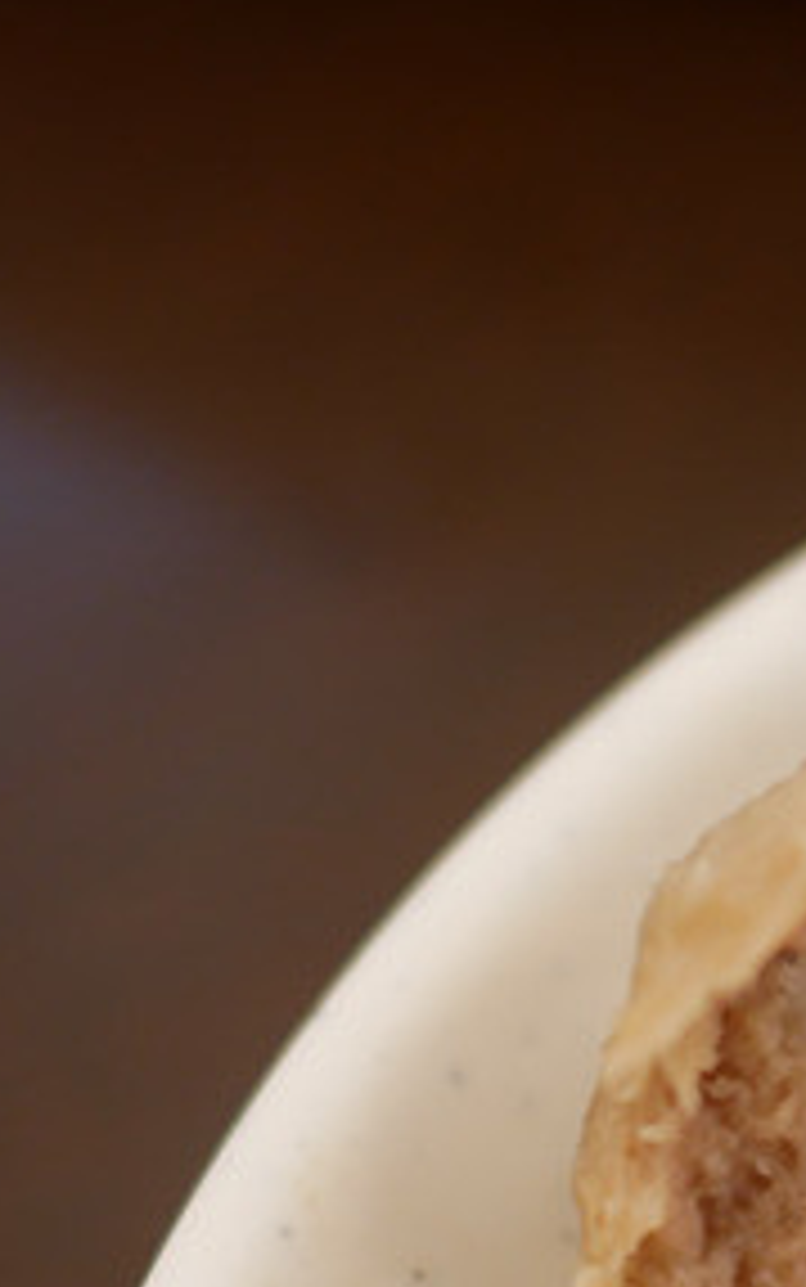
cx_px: 1027
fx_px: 3897
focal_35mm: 111
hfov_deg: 11.5
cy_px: 1138
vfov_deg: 18.5
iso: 200
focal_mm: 15
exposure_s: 1/60
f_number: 1.7
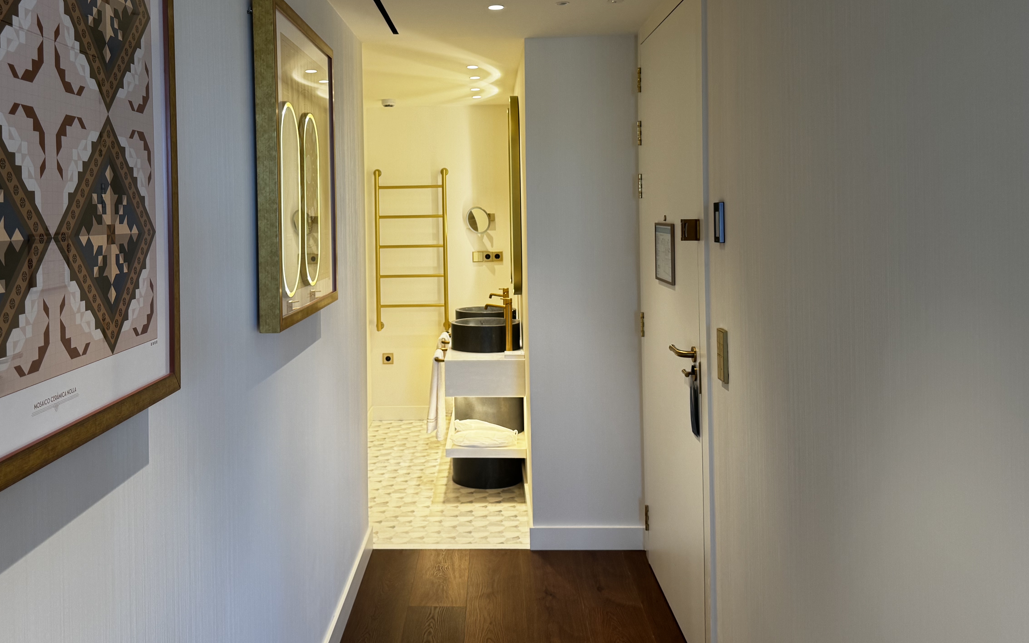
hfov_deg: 59.4
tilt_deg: -1.3
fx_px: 897
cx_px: 445
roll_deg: +1.0
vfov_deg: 39.0
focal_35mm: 32
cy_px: 215
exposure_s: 1/100
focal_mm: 6.76
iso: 100
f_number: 1.78
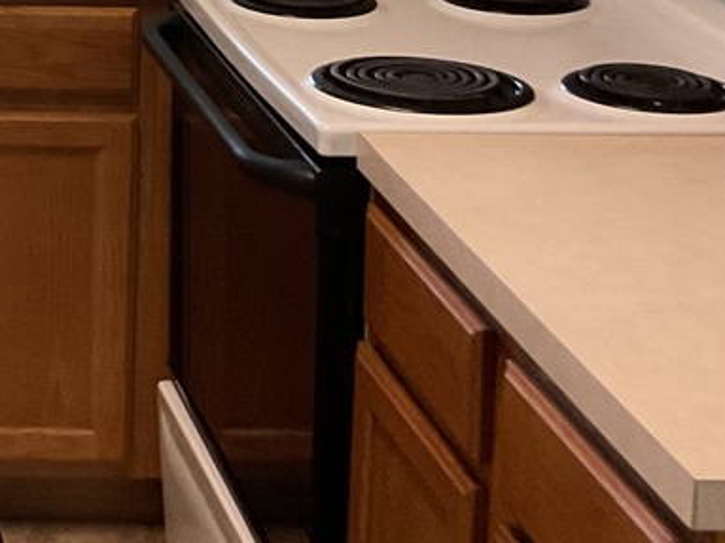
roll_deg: +0.2
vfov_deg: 13.0
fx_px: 2282
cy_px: -221
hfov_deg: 16.3
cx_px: -398
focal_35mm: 109
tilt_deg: -7.9
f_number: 1.8
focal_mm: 3
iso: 125
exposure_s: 1/60
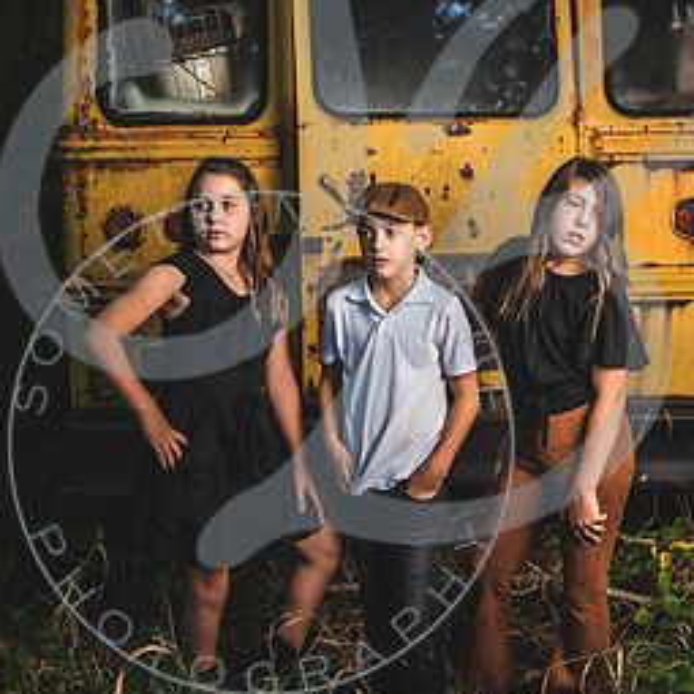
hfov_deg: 35.3
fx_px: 1089
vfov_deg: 35.0
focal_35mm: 48
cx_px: 384
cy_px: 237
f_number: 2.8
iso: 100
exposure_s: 1/160
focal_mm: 32
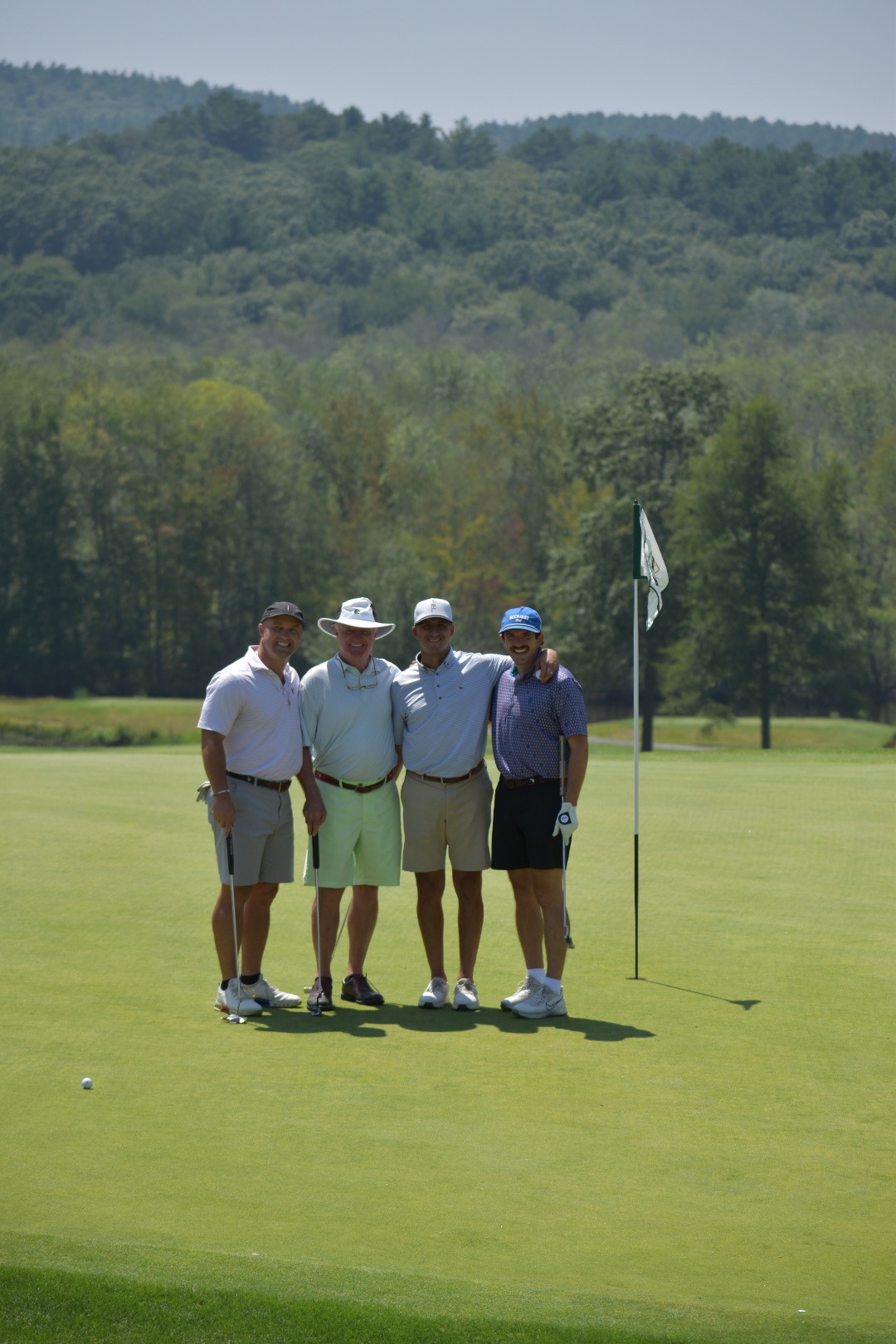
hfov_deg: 7.6
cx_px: 448
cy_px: 672
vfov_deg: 11.4
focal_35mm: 180
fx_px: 6719
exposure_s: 1/1600
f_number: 5.6
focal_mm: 120
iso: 200
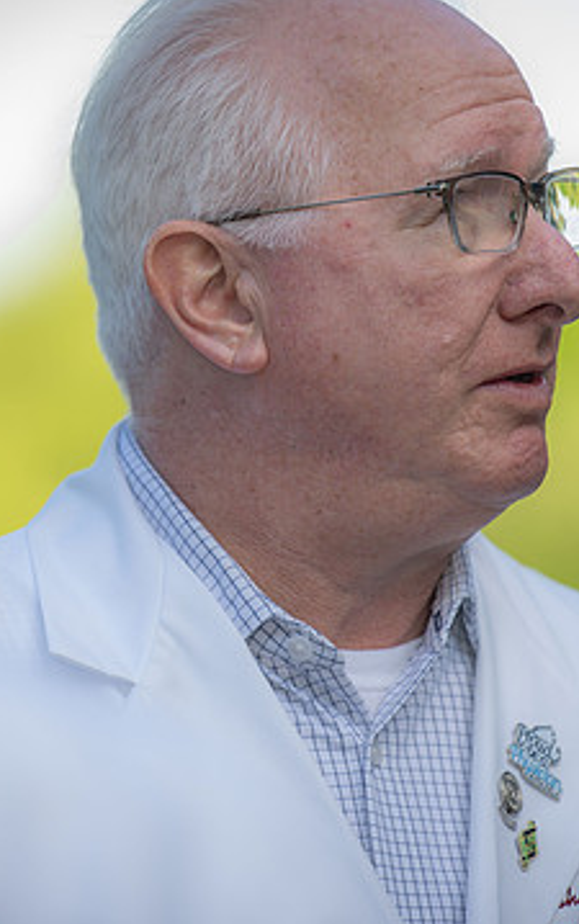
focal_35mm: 329
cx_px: 239
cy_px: 454
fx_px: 8290
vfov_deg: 6.4
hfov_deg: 4.0
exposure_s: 1/160
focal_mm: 200
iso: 64
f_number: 3.2
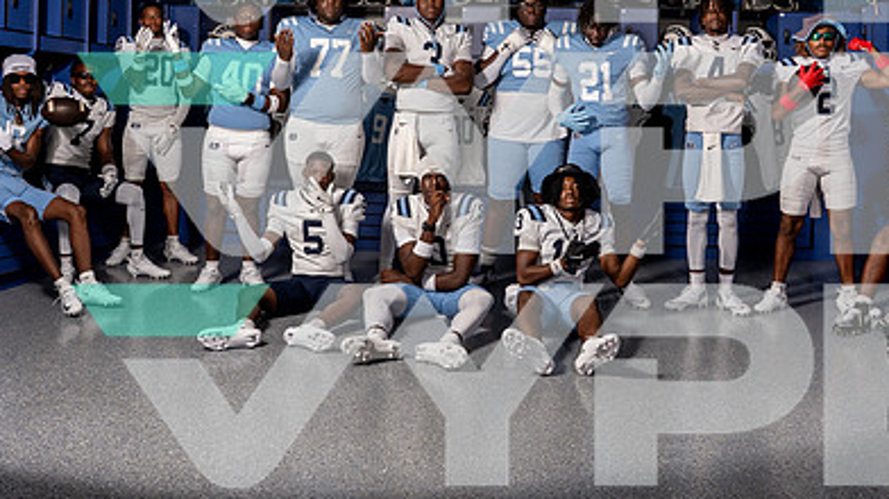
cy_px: 128
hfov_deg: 55.2
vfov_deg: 32.2
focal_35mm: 36
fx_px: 848
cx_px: 496
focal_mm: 20
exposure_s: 1/250
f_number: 8
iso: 500
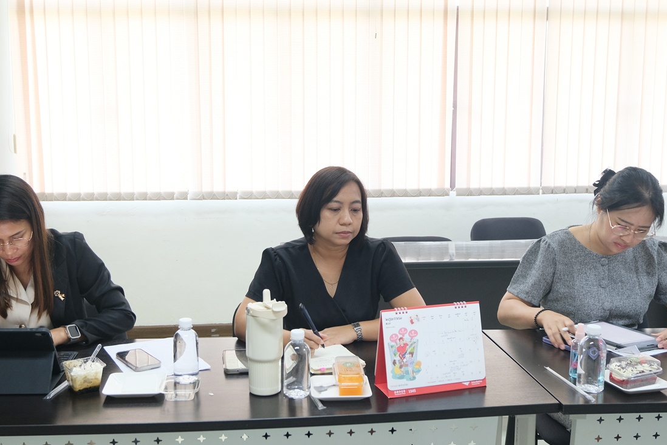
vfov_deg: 32.6
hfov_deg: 47.4
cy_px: 204
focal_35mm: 41
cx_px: 310
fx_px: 760
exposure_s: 1/30
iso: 800
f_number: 4
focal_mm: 19.7
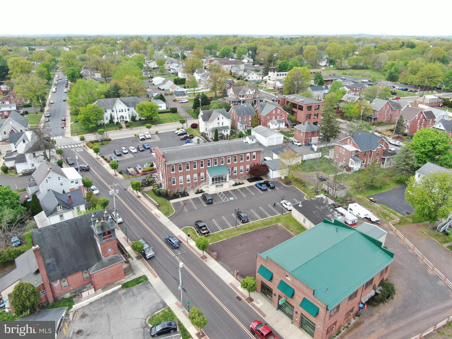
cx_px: 226
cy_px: 170
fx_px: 313
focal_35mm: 24
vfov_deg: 56.8
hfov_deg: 71.6
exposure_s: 1/400
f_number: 2.8
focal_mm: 4.39
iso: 100
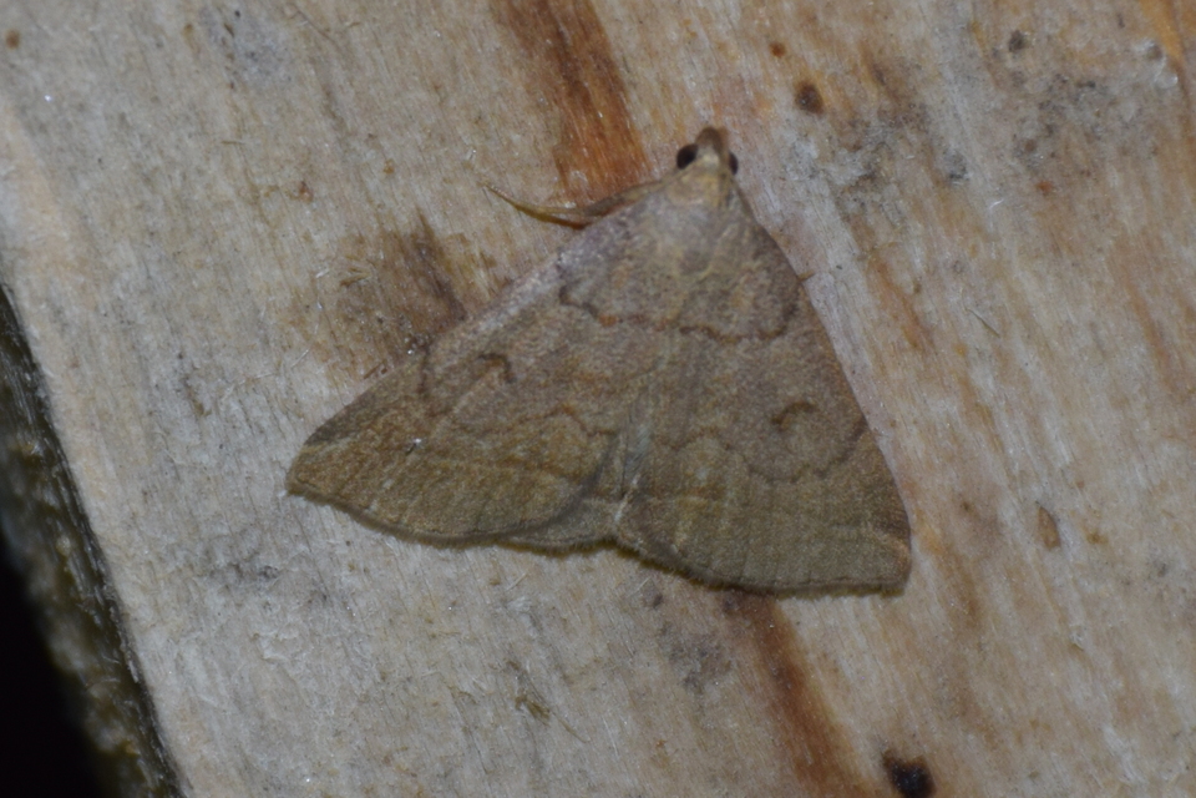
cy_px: 399
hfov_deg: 9.8
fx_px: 6976
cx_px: 598
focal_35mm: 210
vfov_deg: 6.5
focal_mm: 140
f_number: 5.6
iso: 320
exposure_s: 1/60
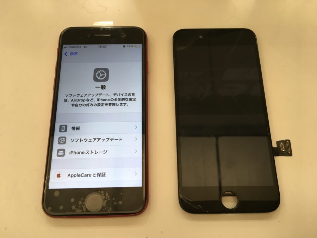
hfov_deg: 61.7
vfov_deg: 48.2
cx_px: 158
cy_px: 119
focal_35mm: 29
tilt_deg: -72.7
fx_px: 266
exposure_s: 1/30
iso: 32
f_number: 2.2
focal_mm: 4.15
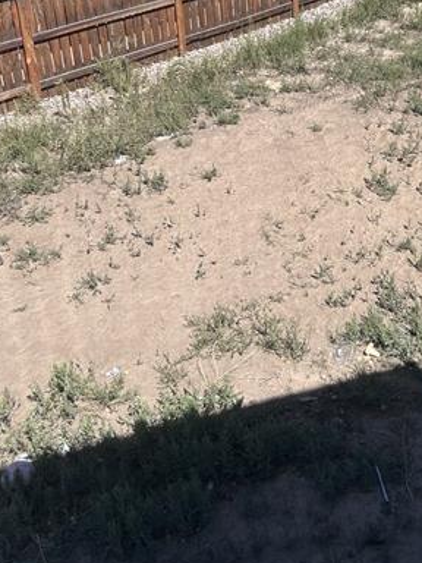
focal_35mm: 52
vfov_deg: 35.6
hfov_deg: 27.2
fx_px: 845
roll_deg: -0.3
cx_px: 365
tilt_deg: -23.7
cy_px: 114
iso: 50
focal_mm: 5.7
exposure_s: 1/2299
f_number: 1.5
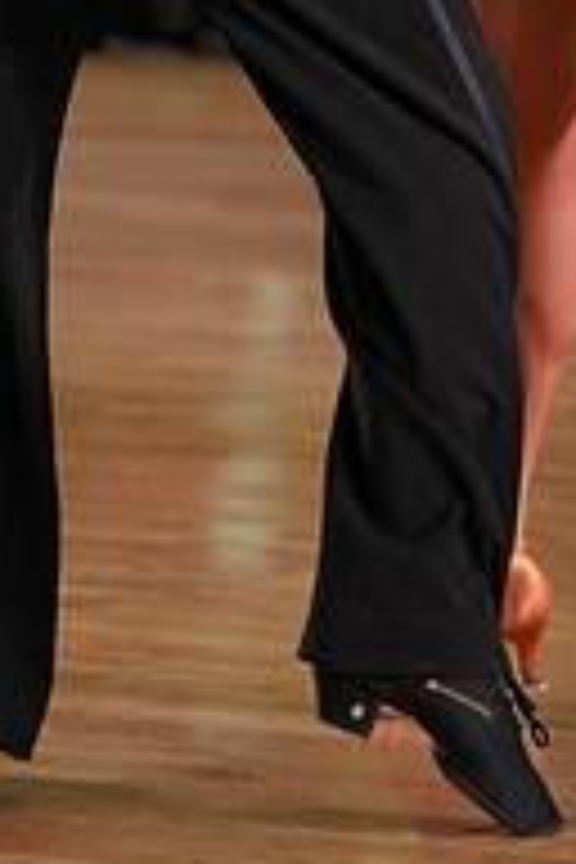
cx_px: 344
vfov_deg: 5.7
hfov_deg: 3.9
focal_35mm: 356
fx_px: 8543
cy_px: -356
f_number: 4
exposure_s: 1/400
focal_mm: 118
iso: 1250
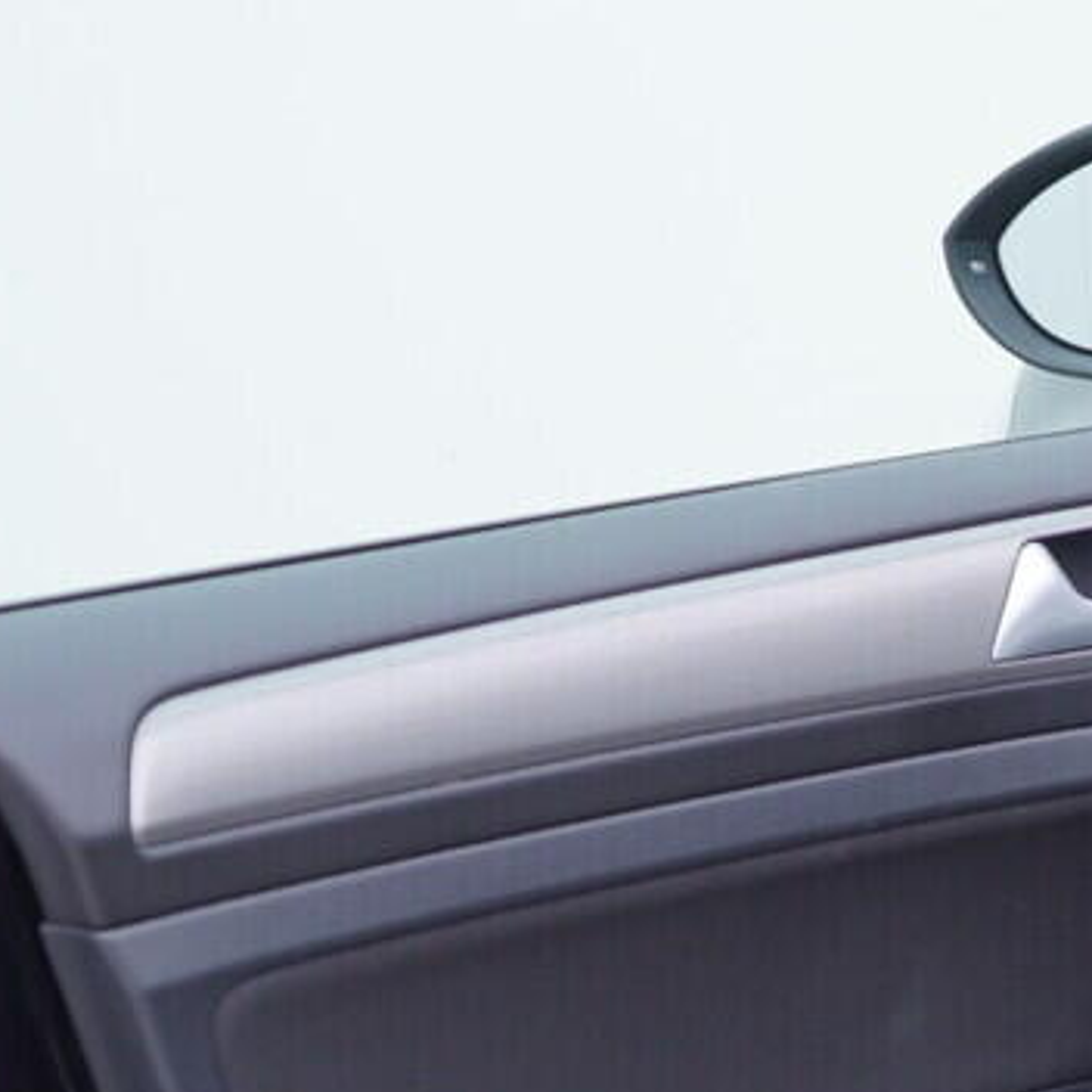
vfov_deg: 13.9
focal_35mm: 125
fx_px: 4461
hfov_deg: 13.0
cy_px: 717
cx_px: 1747
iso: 125
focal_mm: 24
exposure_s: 1/50
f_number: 3.2
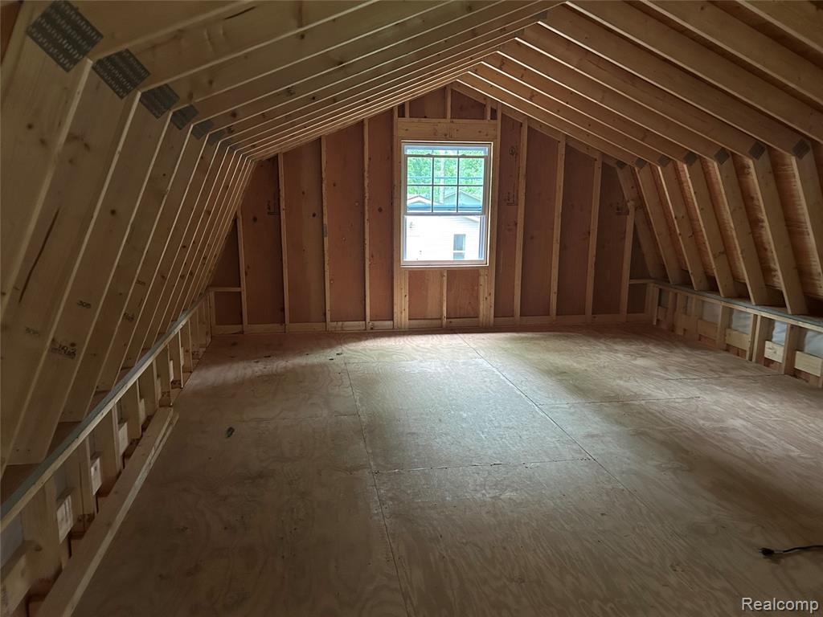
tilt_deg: -10.7
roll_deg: +0.0
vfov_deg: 53.1
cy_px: 308
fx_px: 618
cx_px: 412
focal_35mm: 26
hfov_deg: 67.3
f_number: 1.5
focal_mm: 5.7
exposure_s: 1/41
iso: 500
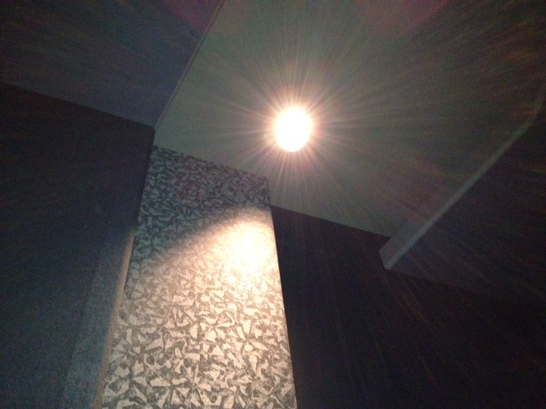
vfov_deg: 40.7
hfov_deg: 52.6
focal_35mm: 35
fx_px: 552
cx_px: 273
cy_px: 204
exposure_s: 1/16
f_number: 2.4
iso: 800
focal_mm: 4.28
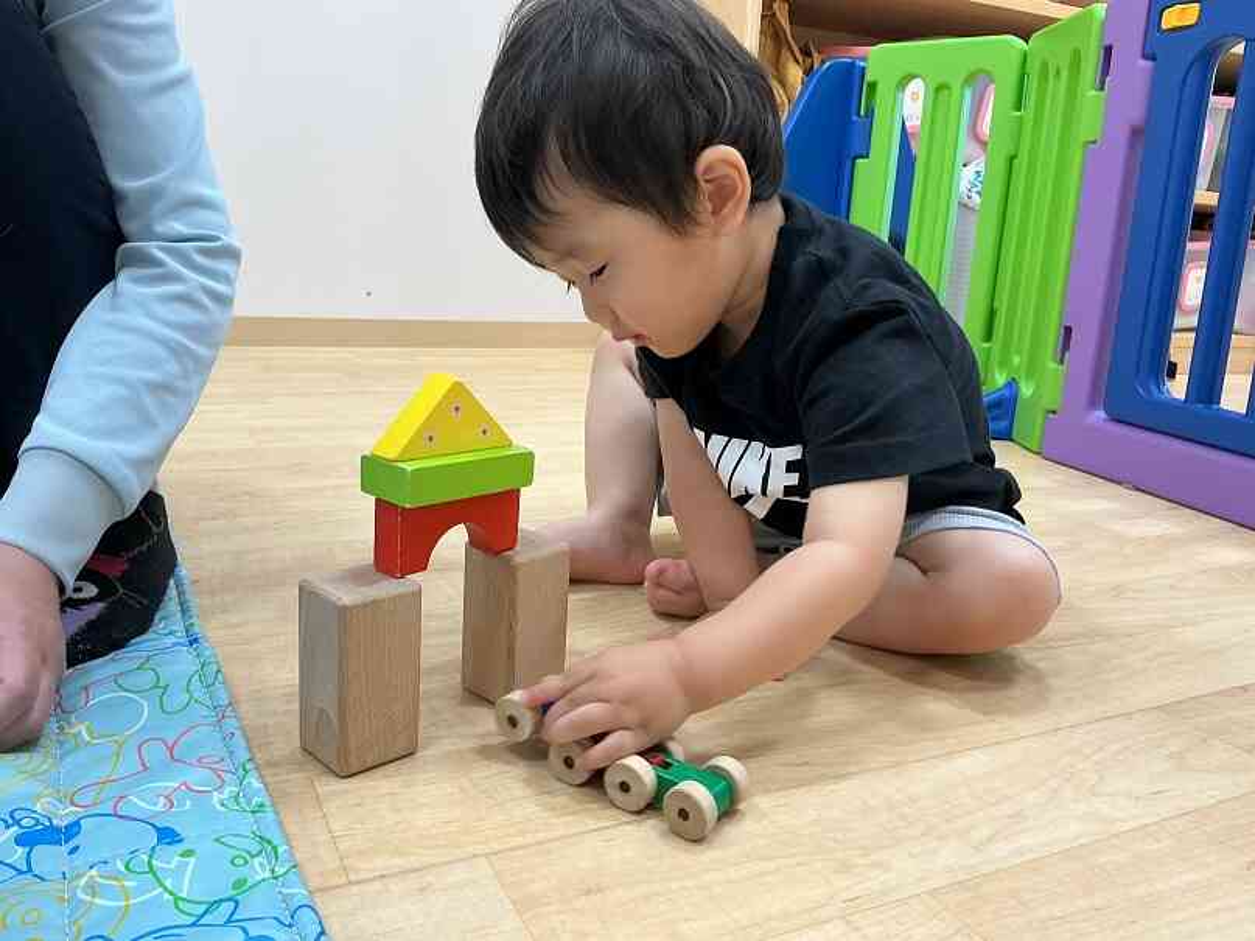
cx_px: 628
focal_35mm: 29
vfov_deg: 48.2
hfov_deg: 61.7
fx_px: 1051
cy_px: 470
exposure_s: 1/60
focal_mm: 3
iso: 32
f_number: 1.8
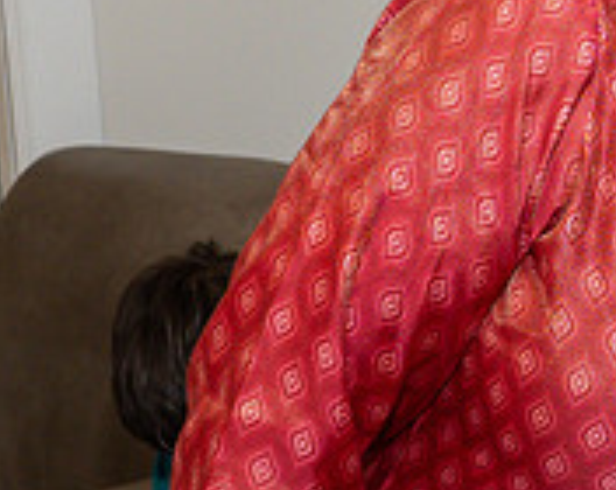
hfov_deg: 11.9
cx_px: 819
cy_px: 43
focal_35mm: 158
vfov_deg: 9.7
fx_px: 2874
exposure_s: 1/250
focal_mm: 26
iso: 640
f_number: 7.1
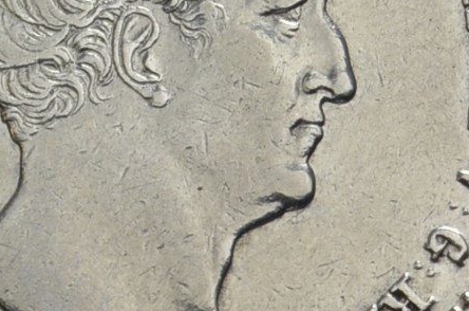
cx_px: 976
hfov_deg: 5.3
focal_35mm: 383
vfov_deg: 3.6
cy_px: 66
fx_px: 4979
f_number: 14
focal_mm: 46
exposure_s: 1/250
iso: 400
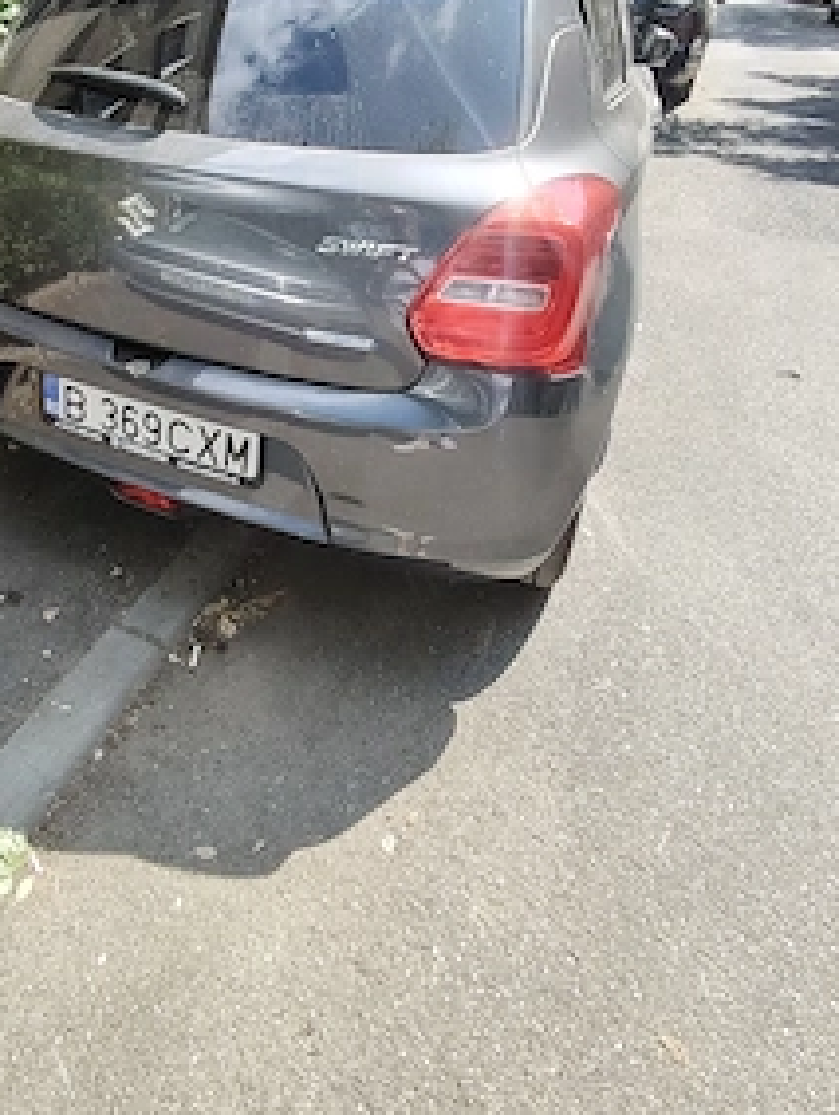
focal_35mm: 24
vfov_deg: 68.8
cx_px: 295
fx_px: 774
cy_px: 343
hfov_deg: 56.0
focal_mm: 1.42
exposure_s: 1/912
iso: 100
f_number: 2.2
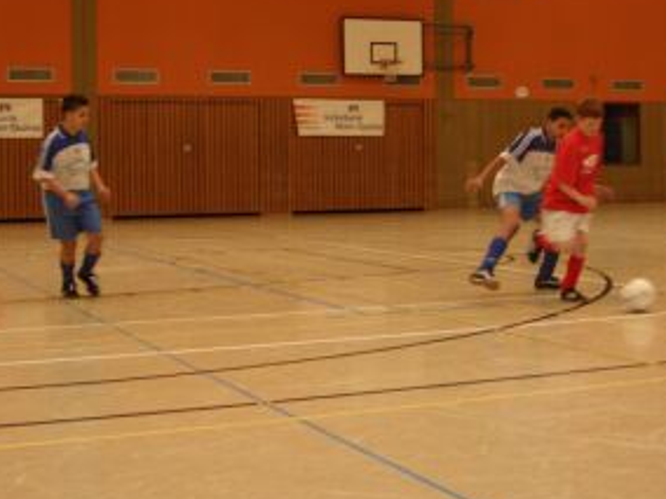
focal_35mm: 62
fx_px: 1193
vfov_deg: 23.5
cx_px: 345
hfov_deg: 31.2
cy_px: 169
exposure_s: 1/60
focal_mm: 9.2
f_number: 3
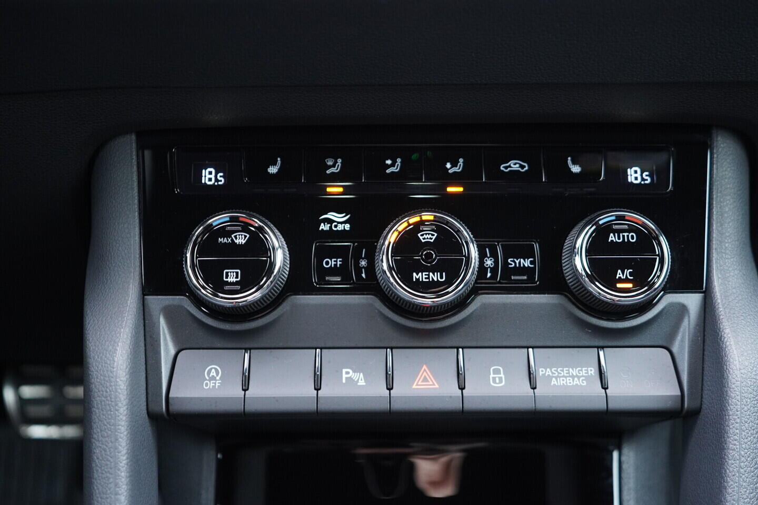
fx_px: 758
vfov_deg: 36.9
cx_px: 379
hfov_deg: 53.1
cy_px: 252
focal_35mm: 36
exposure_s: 1/40
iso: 1250
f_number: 2.8
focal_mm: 24
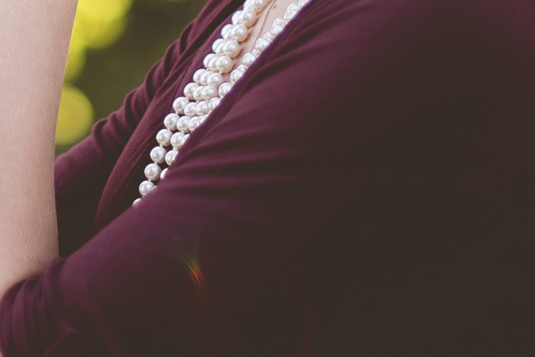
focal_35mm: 285
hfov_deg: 7.2
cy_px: -289
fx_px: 4238
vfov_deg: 4.8
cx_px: -27
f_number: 1.4
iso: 50
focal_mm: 50
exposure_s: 1/640
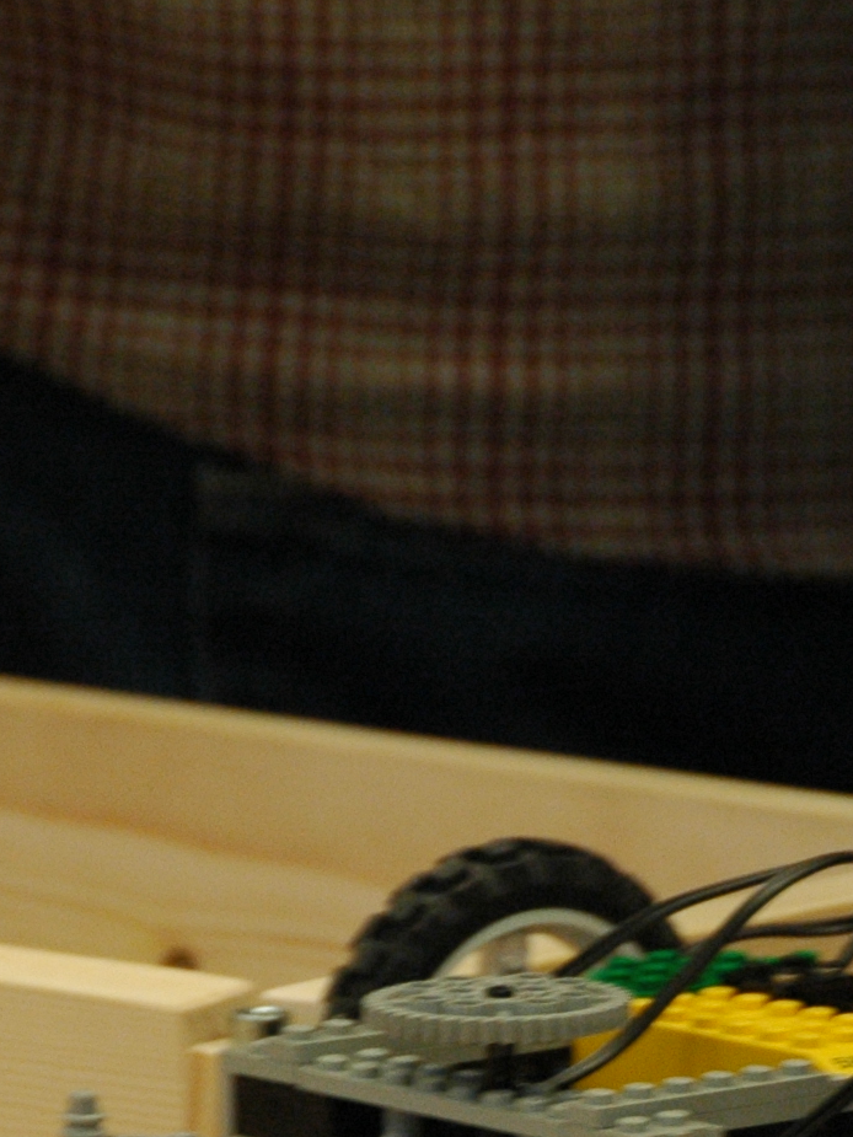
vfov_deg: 2.1
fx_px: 30779
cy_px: 1061
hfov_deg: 1.6
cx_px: 709
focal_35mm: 937
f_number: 5.6
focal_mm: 200
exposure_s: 1/40
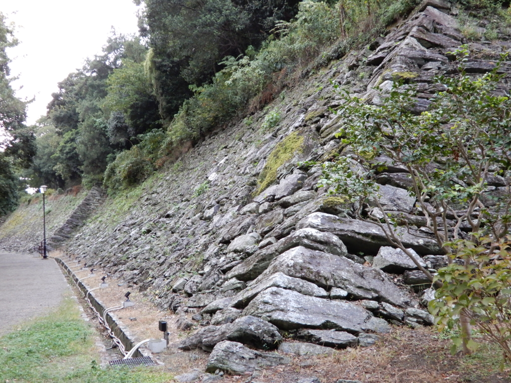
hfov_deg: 49.0
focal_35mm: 38
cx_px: 256
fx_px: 561
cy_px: 192
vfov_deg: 37.7
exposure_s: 1/30
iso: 360
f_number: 4
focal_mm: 6.8
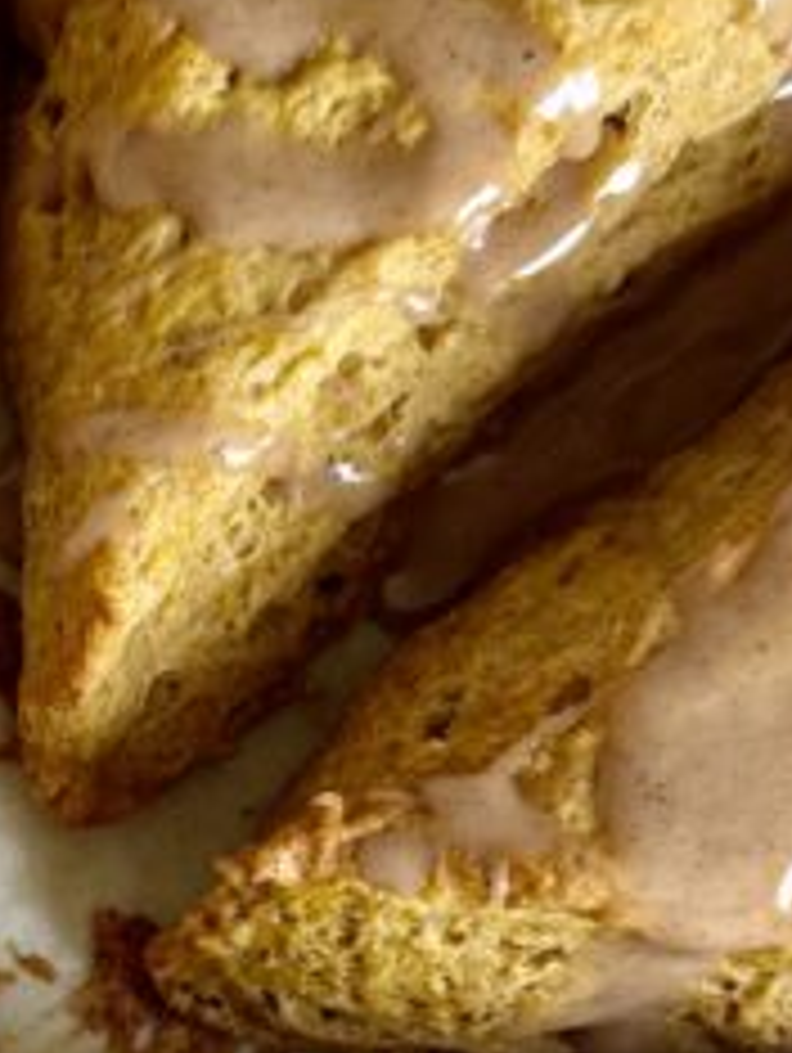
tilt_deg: -83.0
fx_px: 3197
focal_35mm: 105
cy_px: 1066
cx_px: -198
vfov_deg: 18.2
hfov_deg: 13.7
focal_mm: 6.76
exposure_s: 1/121
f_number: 1.78
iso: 100
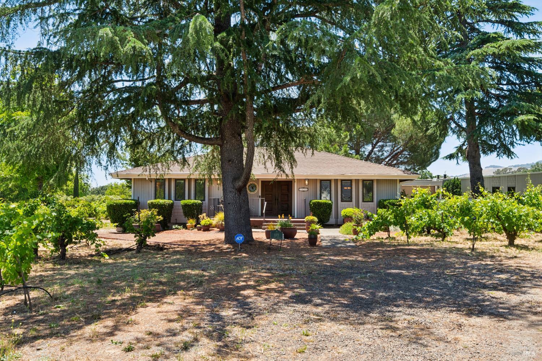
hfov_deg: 54.4
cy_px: 180
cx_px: 271
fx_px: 527
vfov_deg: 37.9
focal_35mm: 35
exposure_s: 1/30
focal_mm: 35
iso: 320
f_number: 20
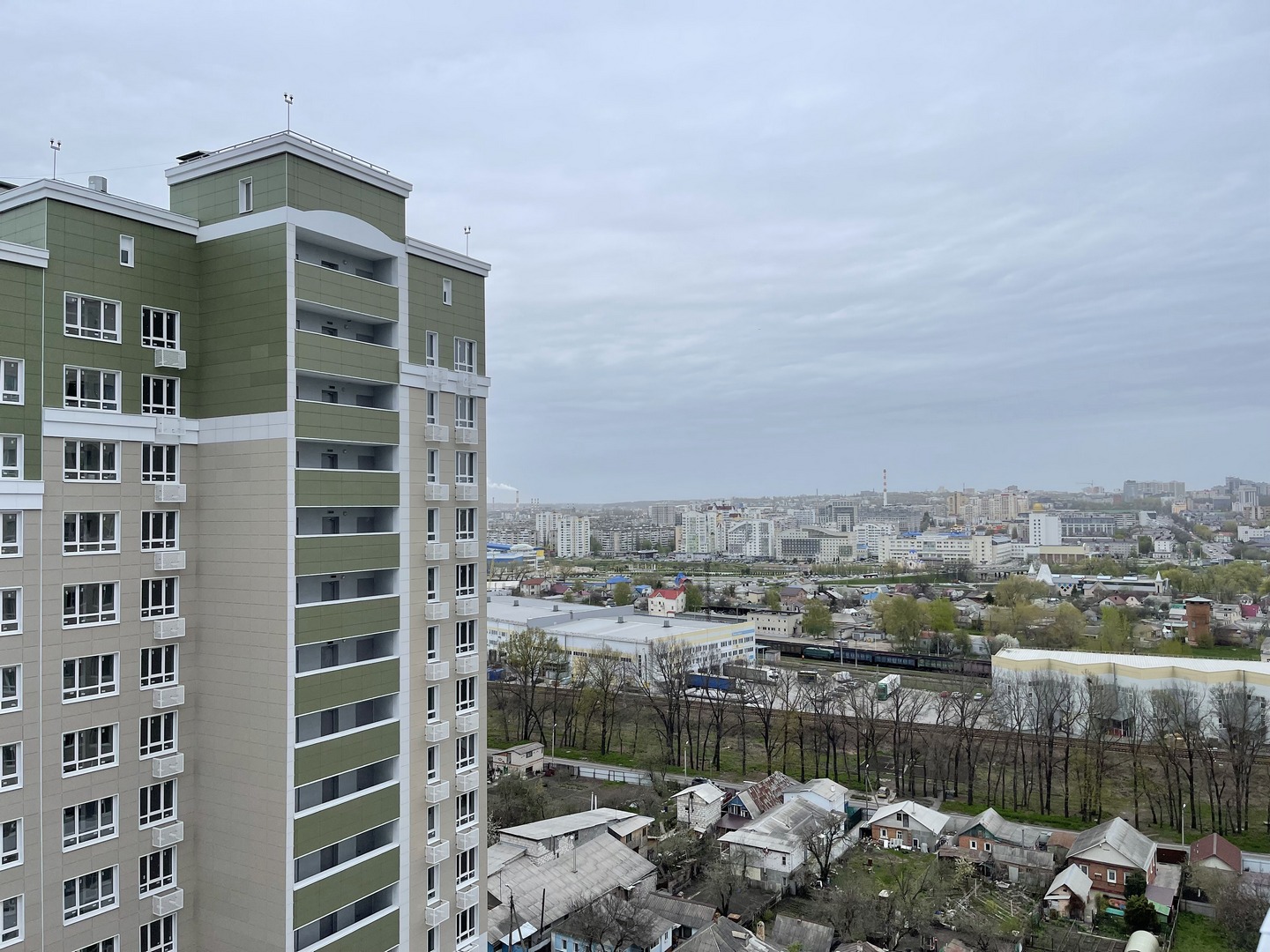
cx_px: 635
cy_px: 476
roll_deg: +0.7
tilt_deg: +1.1
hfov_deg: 67.3
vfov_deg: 53.1
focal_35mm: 26
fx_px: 954
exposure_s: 1/1339
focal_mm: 5.1
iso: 32
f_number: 1.6
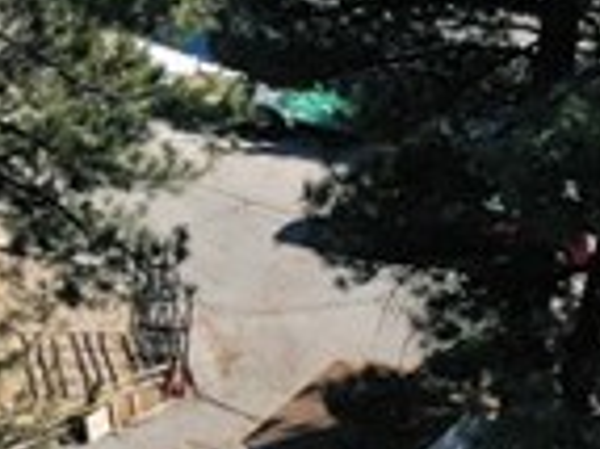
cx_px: -789
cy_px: 103
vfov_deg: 7.7
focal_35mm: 193
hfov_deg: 9.3
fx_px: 3342
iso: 100
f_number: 6.3
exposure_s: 1/640
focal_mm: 10.26
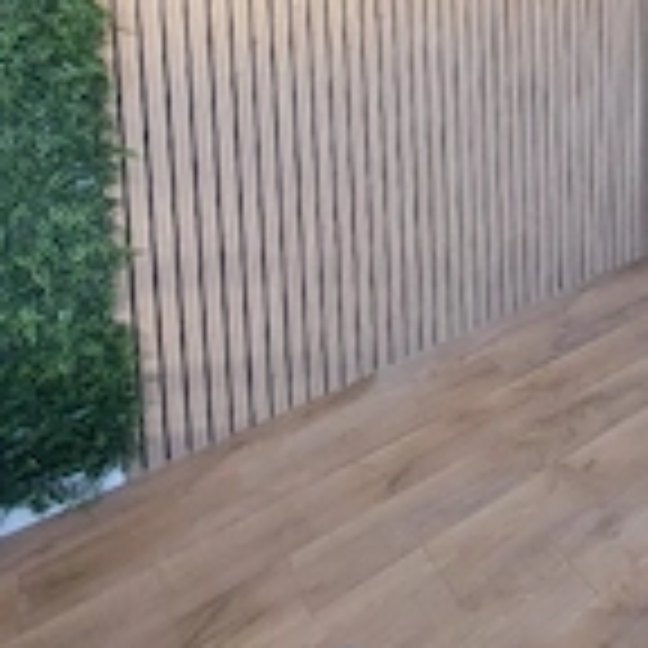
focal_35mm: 32
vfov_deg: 42.2
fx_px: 678
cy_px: -36
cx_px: 554
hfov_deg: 47.2
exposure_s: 1/50
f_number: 2.2
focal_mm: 1.42
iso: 160
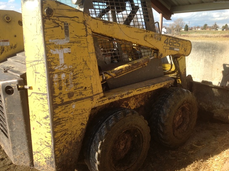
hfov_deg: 52.7
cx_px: 114
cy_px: 86
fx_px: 231
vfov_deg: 40.6
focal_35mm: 35
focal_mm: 4.28
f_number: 2.4
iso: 50
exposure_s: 1/796
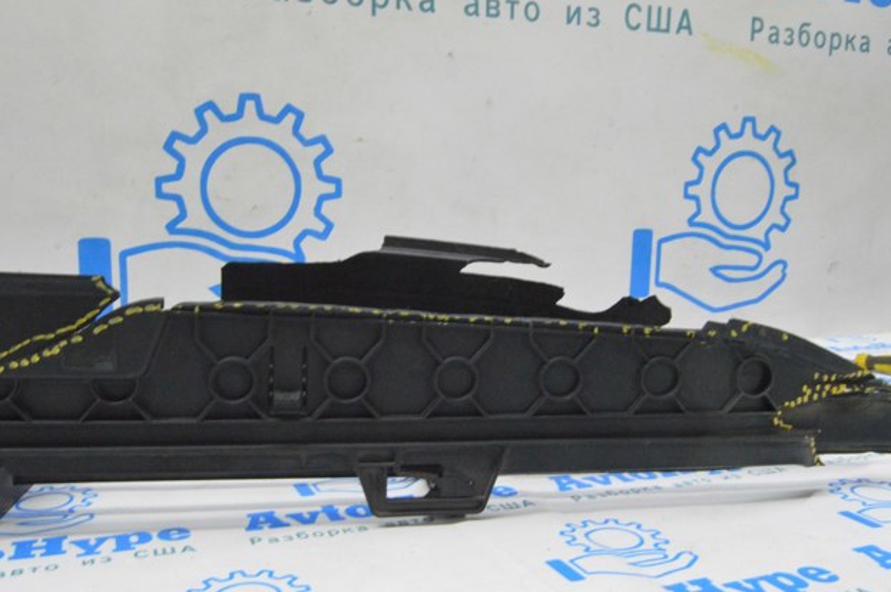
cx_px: 435
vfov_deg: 37.2
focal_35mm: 36
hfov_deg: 53.8
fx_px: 878
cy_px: 289
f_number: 20
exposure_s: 1/15
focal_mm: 23
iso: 6400
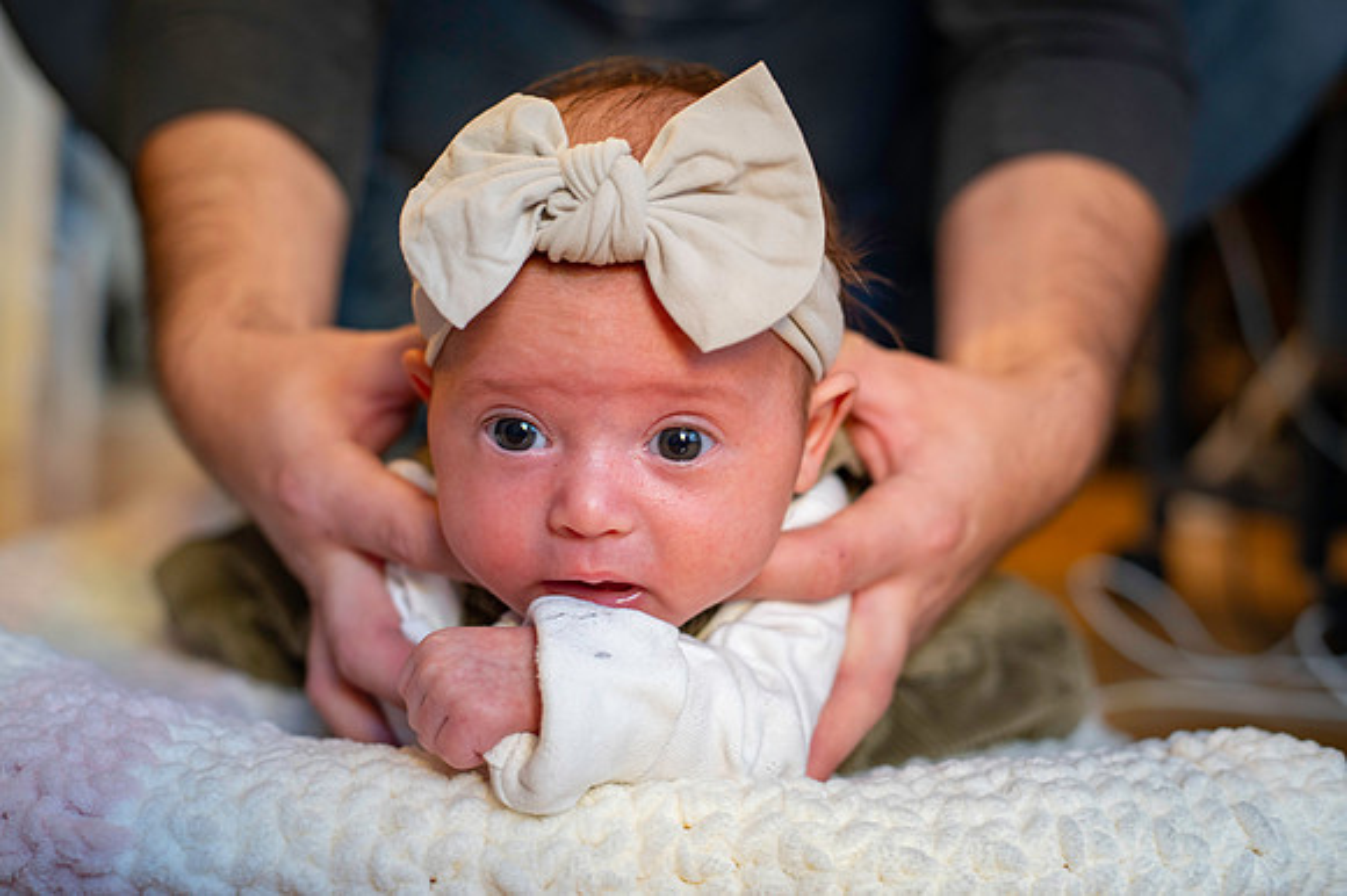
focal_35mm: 50
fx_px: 1870
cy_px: 448
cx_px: 674
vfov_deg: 27.0
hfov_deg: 39.6
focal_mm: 50
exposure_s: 1/60
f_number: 3.2
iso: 1000
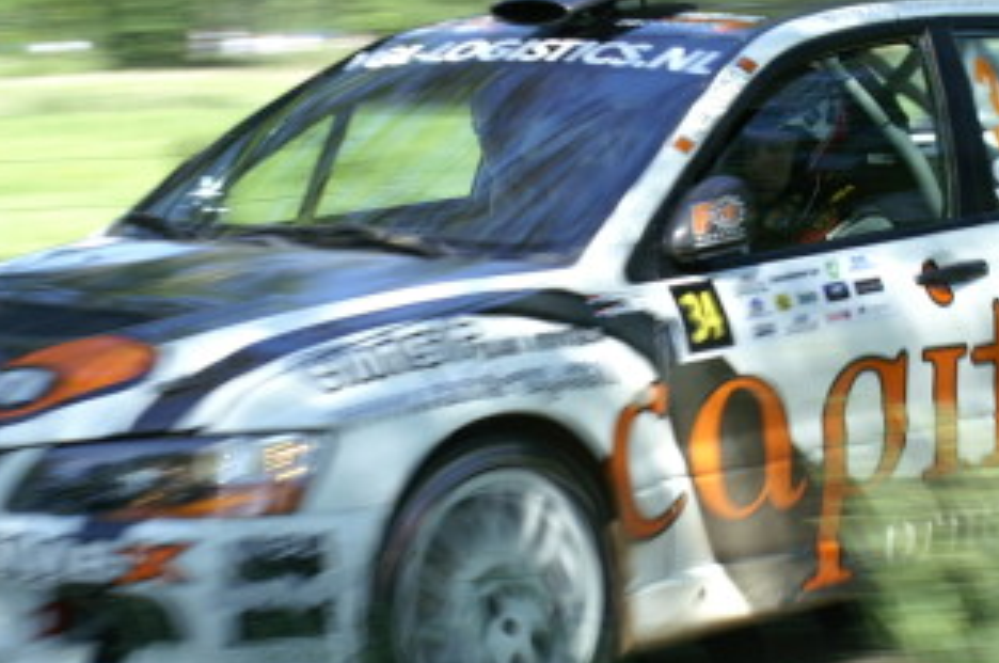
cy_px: 319
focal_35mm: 101
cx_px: 509
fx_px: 2797
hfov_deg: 20.2
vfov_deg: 13.5
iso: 100
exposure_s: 1/100
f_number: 6.3
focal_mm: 35
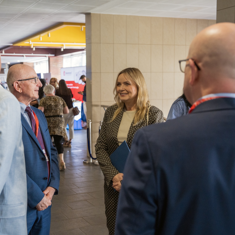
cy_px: 116
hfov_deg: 32.7
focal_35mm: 52
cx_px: 93
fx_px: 399
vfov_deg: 32.8
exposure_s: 1/125
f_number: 4
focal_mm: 40
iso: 3200
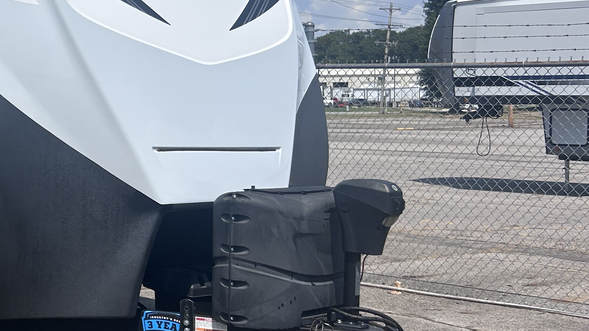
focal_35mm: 66
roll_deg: +1.1
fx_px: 1031
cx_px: -96
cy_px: 98
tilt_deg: -0.2
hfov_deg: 28.3
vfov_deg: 18.2
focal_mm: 5.7
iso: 50
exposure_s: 1/8696
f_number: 1.5
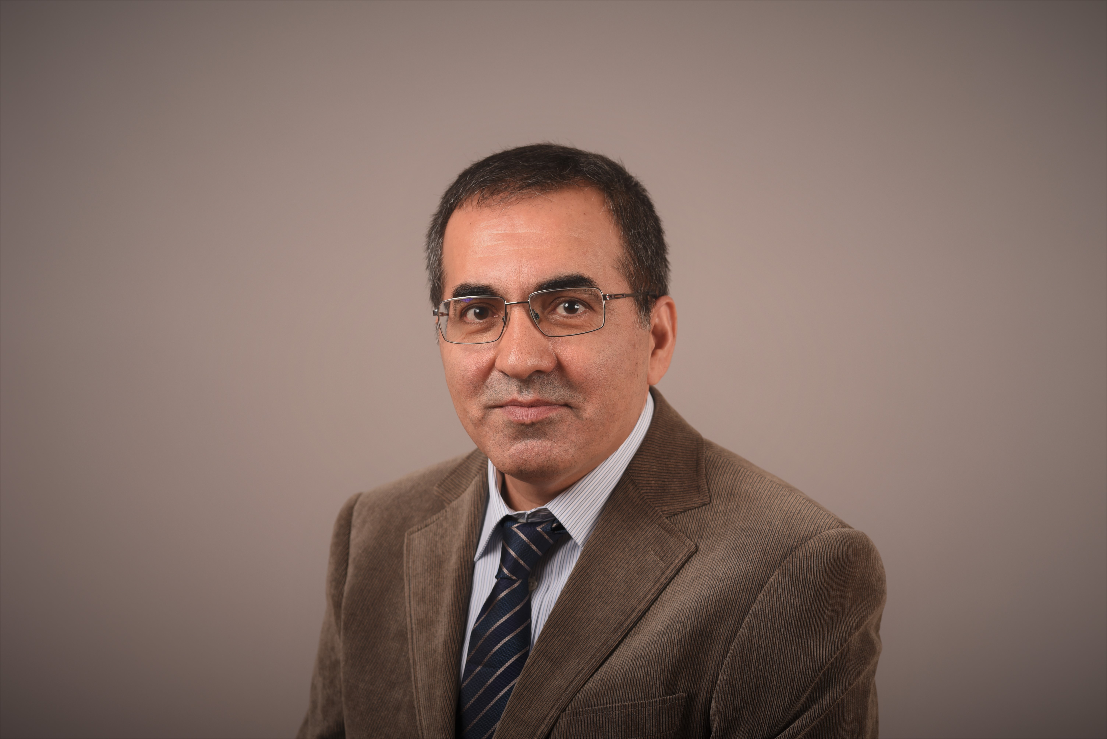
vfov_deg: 16.1
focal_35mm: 85
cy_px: 370
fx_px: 2615
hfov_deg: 23.9
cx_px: 554
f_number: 5.6
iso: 100
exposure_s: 1/160
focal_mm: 85
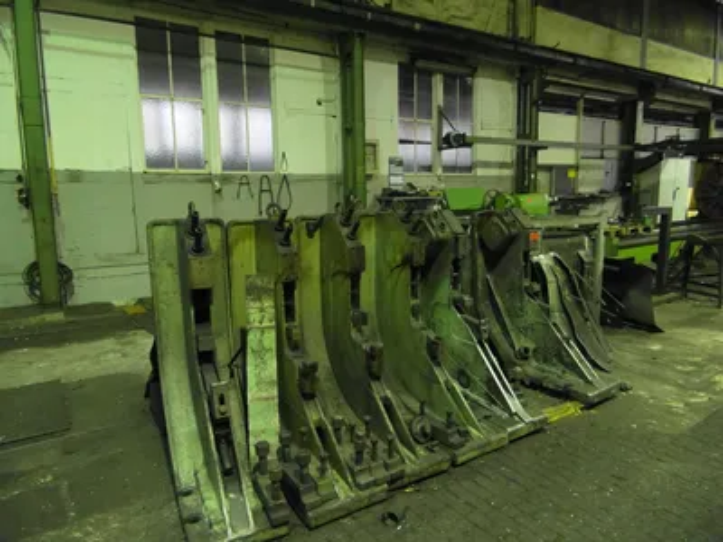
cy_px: 271
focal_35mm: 23
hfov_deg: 73.9
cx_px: 362
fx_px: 480
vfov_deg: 58.9
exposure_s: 1/20
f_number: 2.8
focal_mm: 4.1
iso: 800
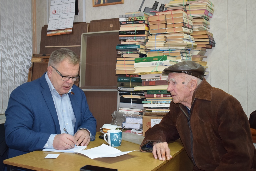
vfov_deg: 33.0
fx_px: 288
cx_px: 128
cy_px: 86
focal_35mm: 40
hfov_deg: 47.9
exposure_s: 1/60
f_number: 4
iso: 1100
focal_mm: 27
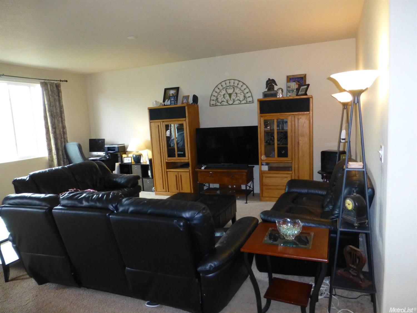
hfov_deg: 71.6
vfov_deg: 56.8
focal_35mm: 24
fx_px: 289
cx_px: 208
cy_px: 156
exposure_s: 1/60
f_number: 3.3
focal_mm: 4.3
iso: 800
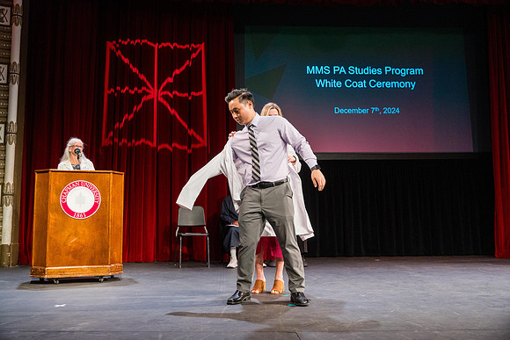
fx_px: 496
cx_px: 255
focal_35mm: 35
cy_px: 170
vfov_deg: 37.9
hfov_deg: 54.4
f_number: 3.5
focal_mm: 35
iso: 1250
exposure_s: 1/320
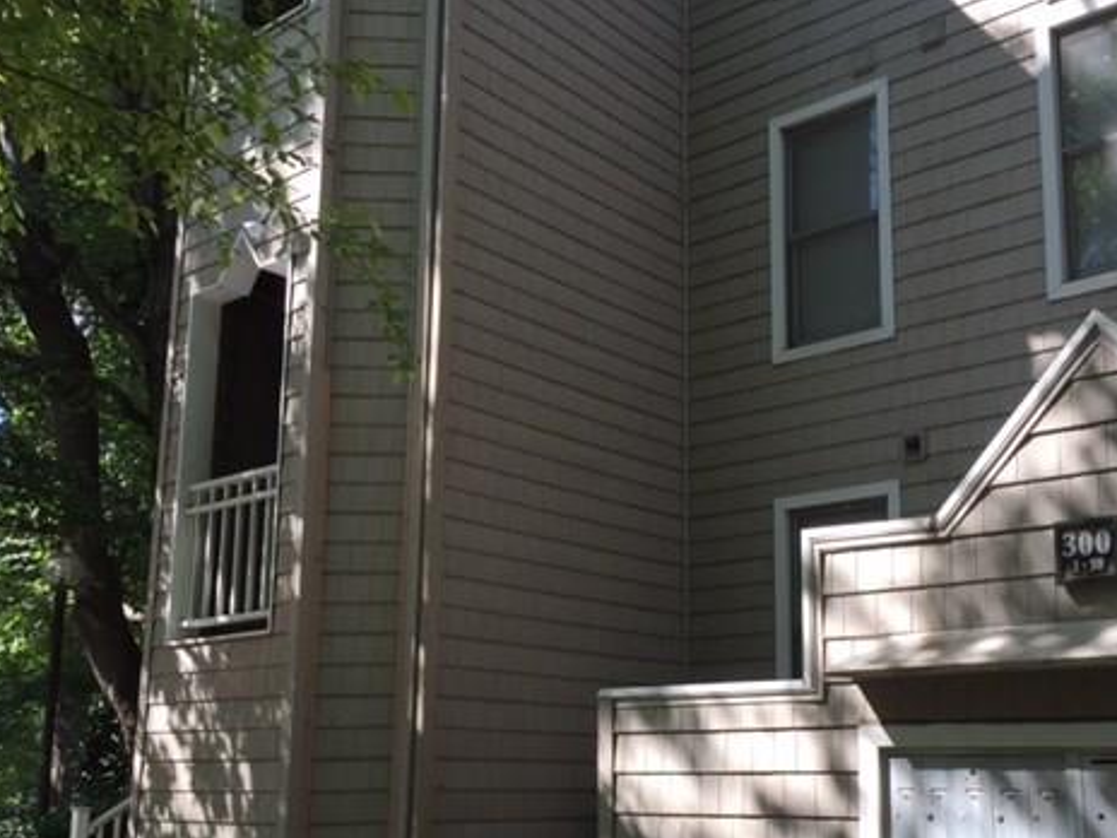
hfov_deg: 46.5
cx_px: 676
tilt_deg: +10.7
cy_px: 537
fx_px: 1291
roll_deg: -0.8
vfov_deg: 35.7
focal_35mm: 40
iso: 32
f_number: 2.2
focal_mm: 4.15
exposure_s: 1/439
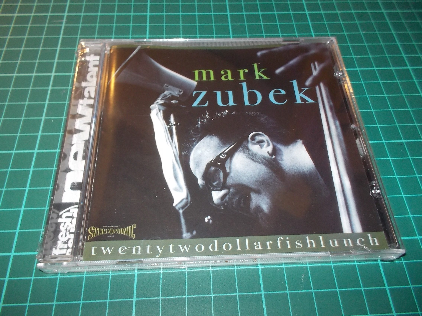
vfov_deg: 48.2
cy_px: 158
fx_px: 354
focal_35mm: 29
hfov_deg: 61.7
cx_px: 211
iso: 200
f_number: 3.3
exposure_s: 1/30
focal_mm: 4.1
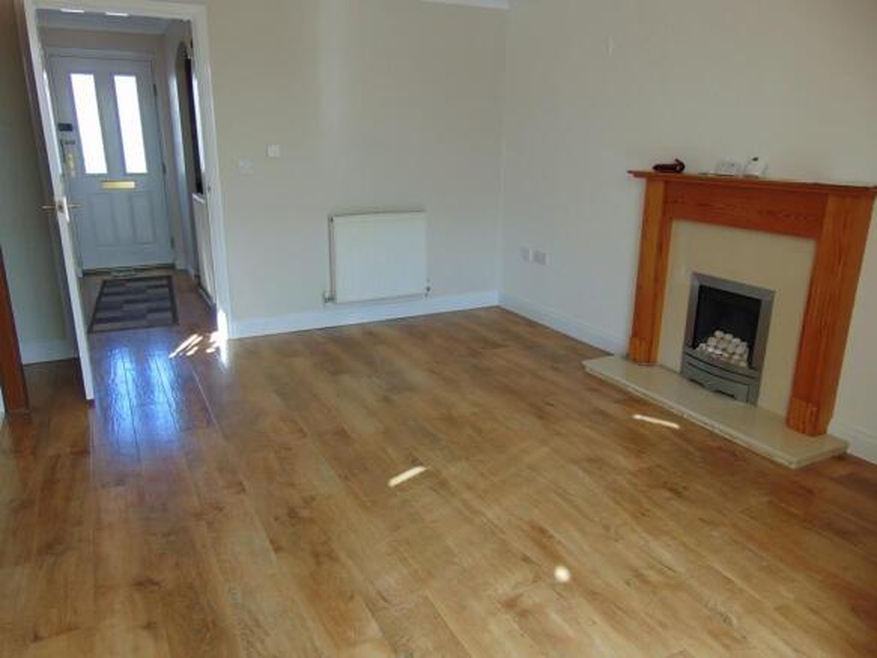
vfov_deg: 54.9
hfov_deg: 69.4
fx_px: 633
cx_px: 438
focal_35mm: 25
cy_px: 329
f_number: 3
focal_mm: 4.5
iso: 80
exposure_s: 1/60
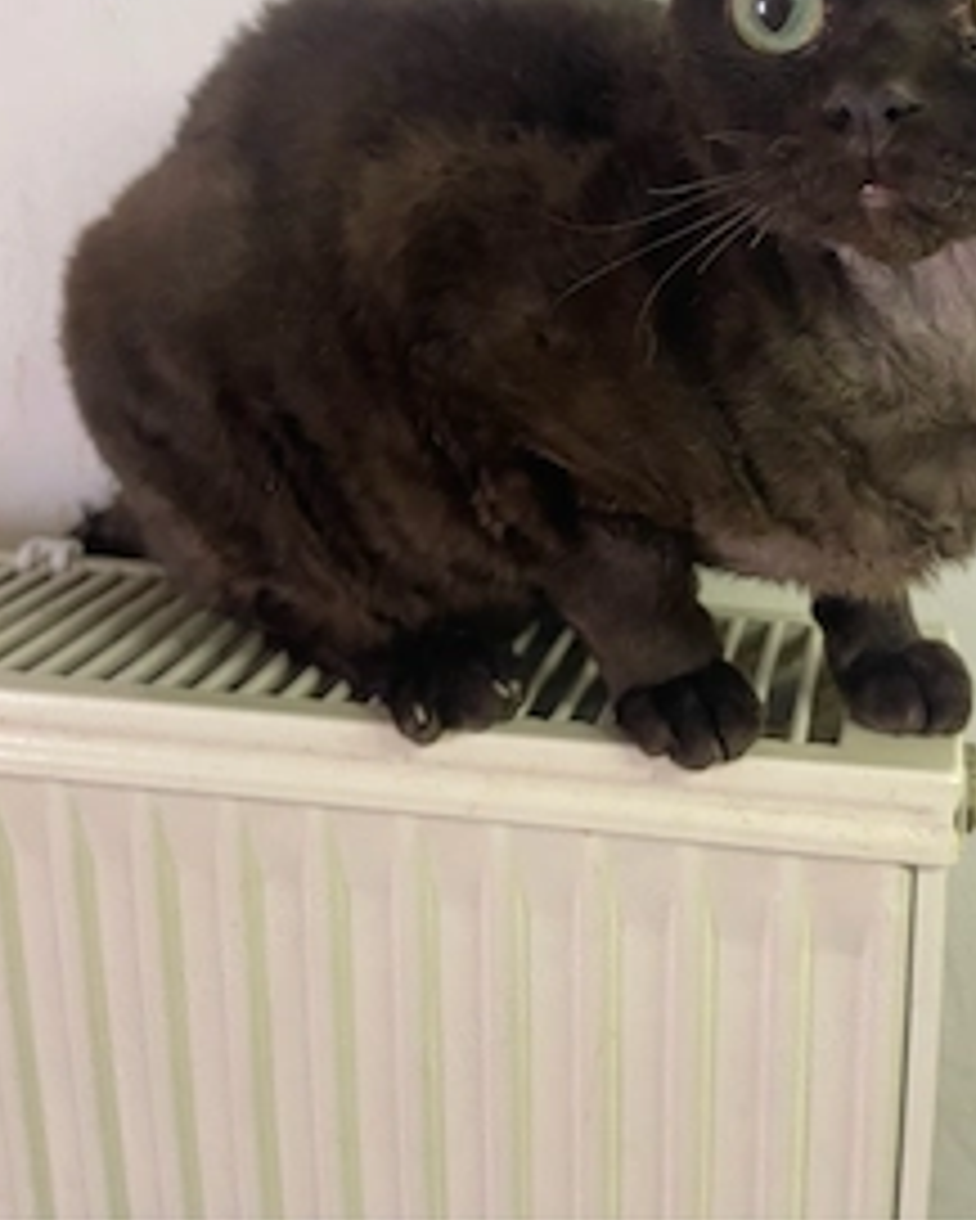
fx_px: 1299
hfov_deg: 40.7
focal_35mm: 36
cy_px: 324
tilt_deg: -11.8
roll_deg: +1.8
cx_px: 648
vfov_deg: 48.6
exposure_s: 1/50
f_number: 1.6
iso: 80
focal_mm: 5.1
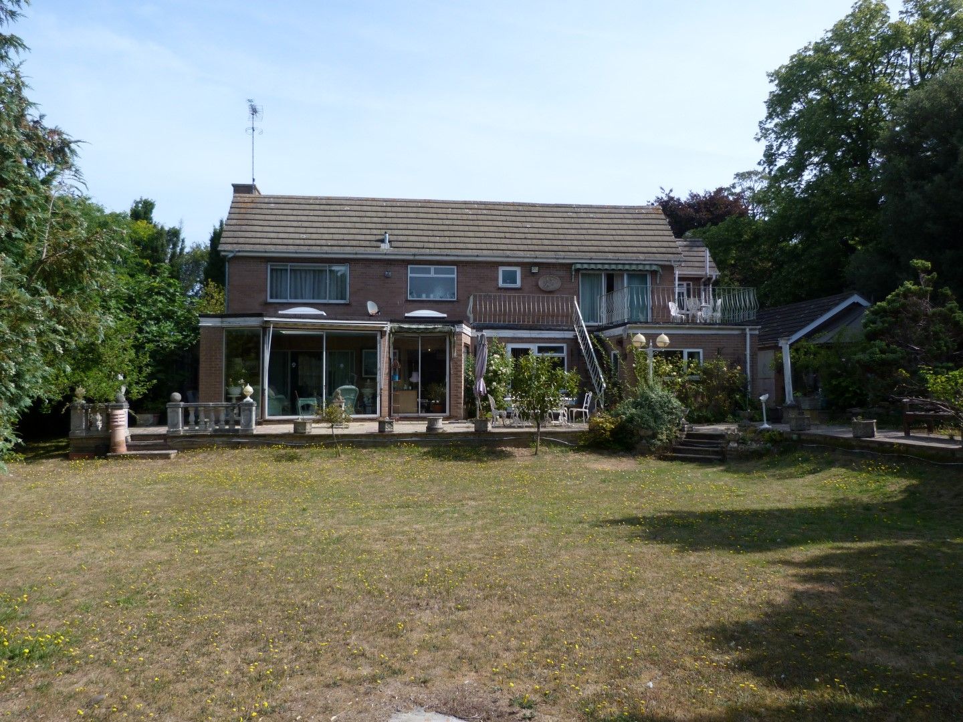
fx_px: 695
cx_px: 482
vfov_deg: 54.9
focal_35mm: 25
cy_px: 361
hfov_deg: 69.4
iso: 80
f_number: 2.8
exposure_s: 1/800
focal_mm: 4.5
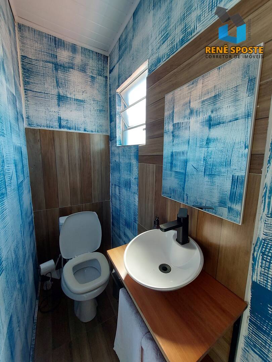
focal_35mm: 13
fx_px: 136
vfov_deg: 106.2
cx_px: 136
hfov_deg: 89.9
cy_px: 181
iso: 50
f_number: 2.2
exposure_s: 1/60
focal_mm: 1.74
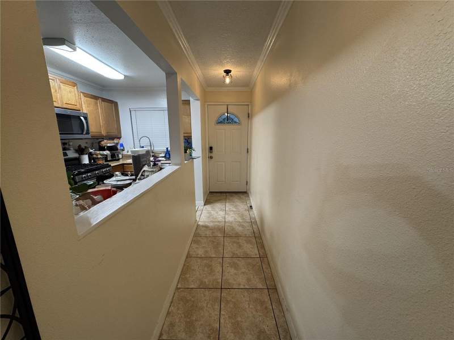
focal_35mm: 14
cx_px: 227
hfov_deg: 102.1
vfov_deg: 85.7
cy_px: 170
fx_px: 184
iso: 160
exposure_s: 1/60
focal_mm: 2.22
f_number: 2.2
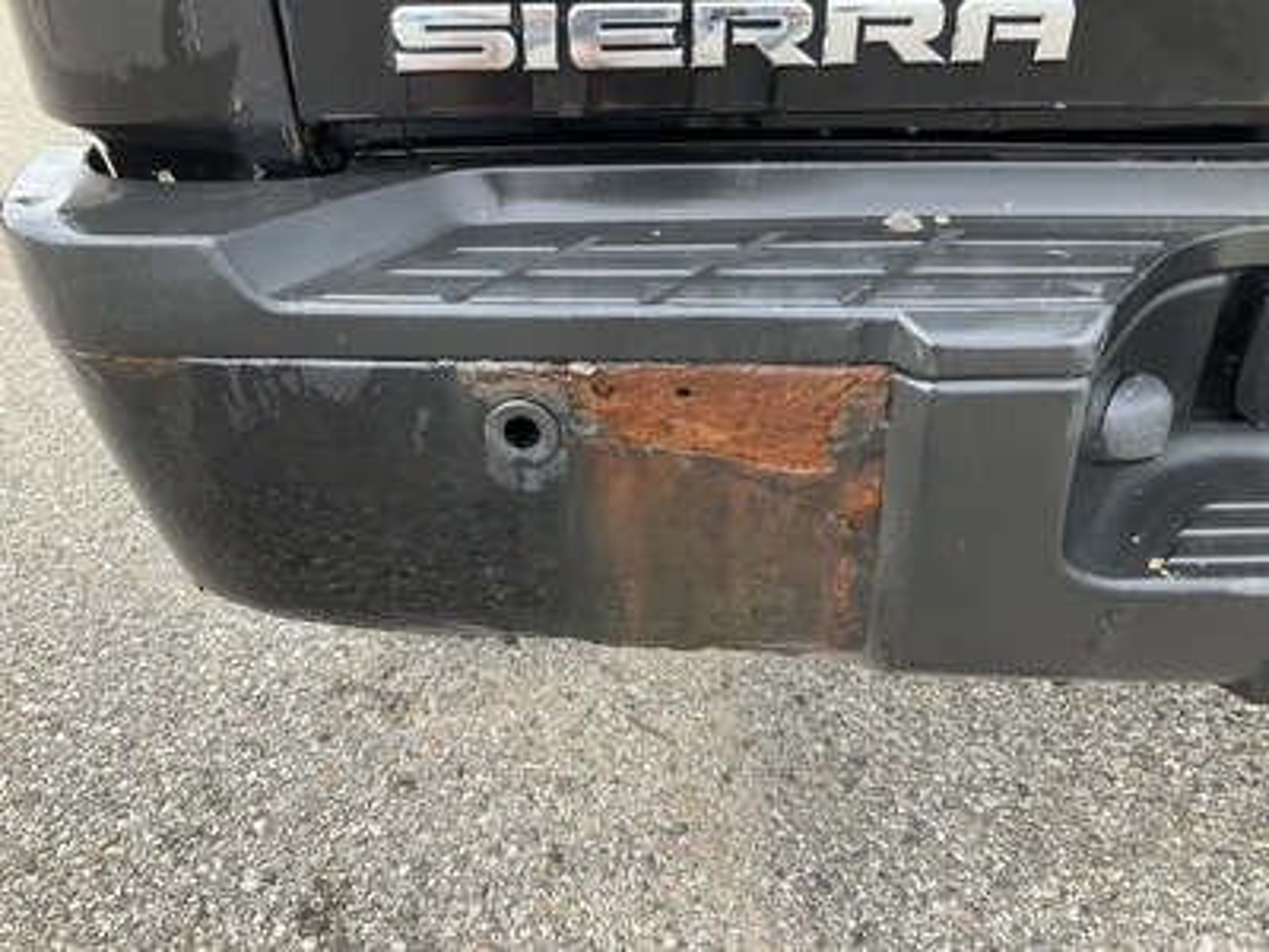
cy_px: 476
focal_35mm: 29
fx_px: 1063
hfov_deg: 61.7
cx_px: 634
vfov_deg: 48.2
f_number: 1.8
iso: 25
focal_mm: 3
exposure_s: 1/277
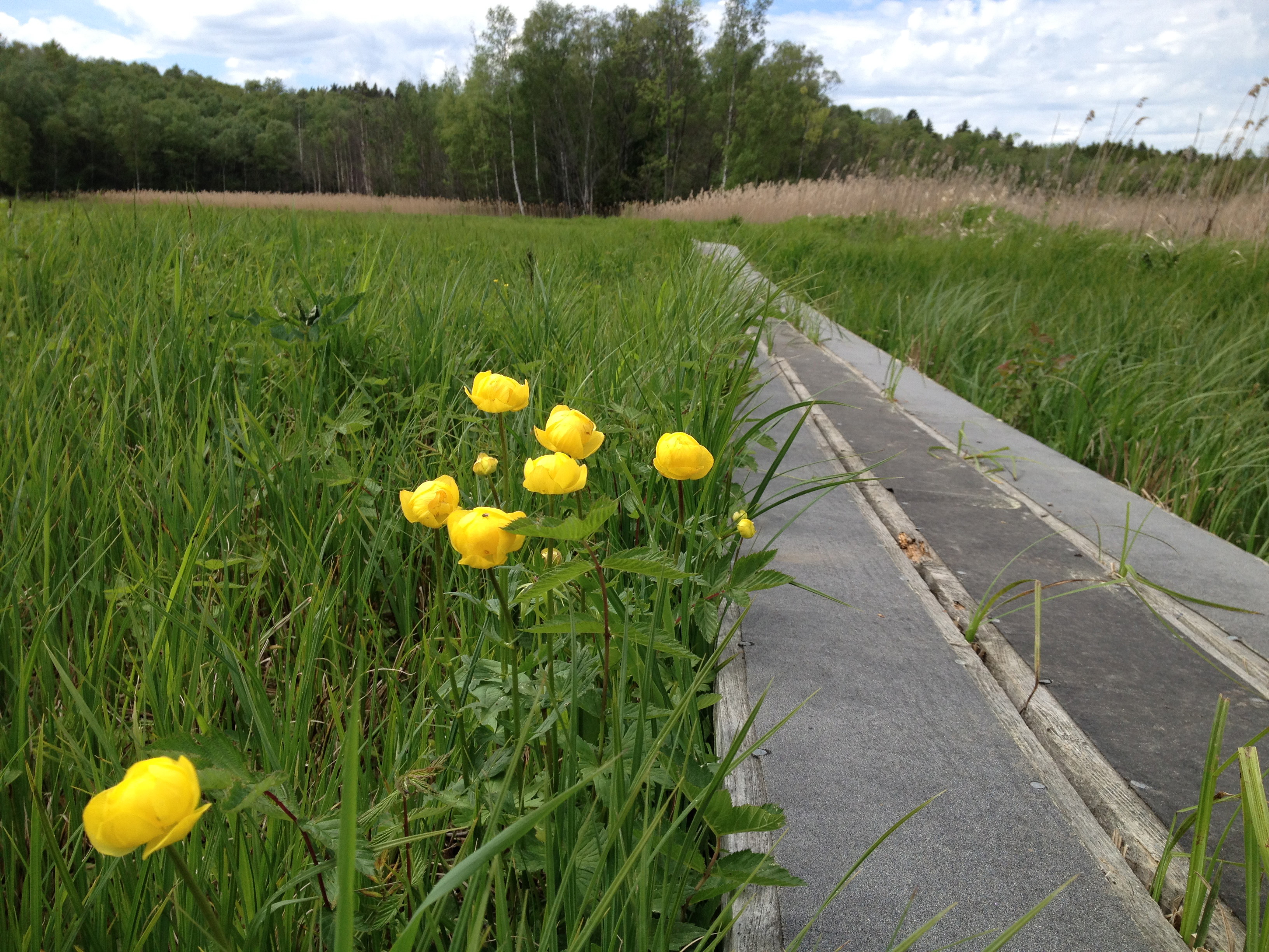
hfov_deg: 52.6
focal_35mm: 35
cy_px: 476
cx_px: 634
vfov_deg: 40.7
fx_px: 1283
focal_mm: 4.28
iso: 50
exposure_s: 1/1314
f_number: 2.4
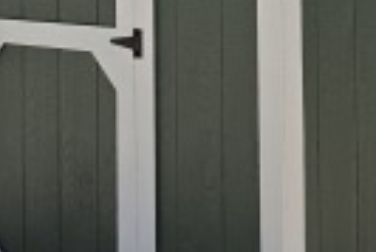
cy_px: -85
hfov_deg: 17.8
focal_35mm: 115
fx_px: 1202
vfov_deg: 11.6
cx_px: 221
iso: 50
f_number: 1.4
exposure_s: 1/7939
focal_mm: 6.5
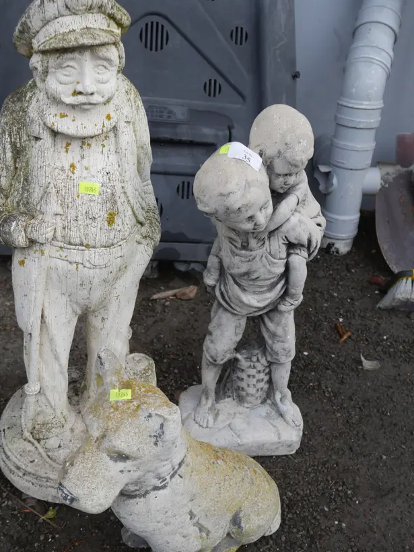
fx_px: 558
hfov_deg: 40.7
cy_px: 276
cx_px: 195
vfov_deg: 52.6
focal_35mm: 35
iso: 200
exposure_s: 1/200
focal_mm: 14
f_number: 4.5
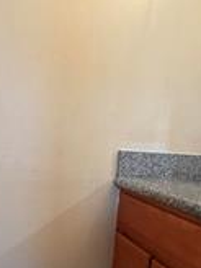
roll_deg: -4.1
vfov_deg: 45.0
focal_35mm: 41
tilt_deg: -7.0
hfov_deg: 35.1
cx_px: 87
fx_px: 317
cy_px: 181
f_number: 2.2
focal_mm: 2.22
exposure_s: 1/60
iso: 400
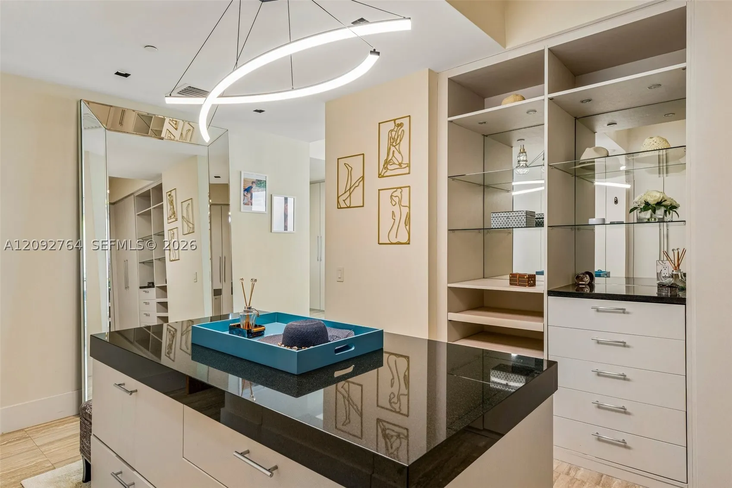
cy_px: 244
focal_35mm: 21
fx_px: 427
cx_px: 366
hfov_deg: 81.2
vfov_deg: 59.5
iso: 200
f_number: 9
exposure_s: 1/6
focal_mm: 21
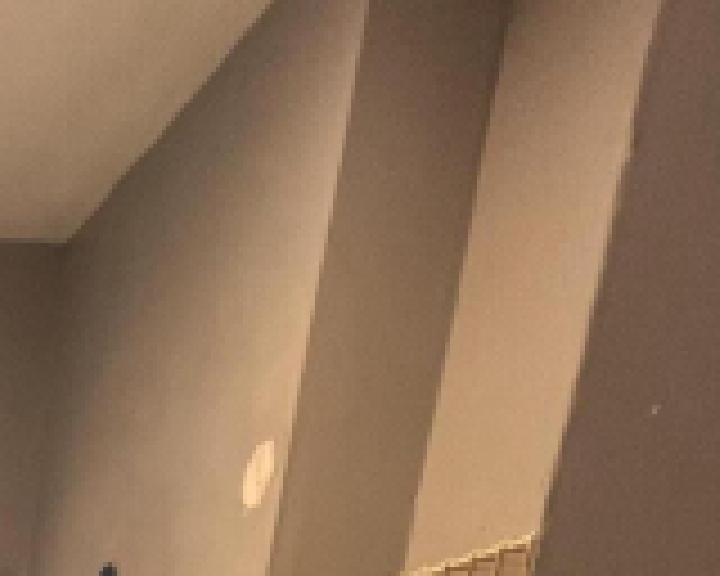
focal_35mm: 53
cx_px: -392
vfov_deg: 17.2
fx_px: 1129
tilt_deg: -15.9
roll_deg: -2.8
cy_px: 1240
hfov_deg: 25.4
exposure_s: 1/60
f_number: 1.8
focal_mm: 1.57
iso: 125
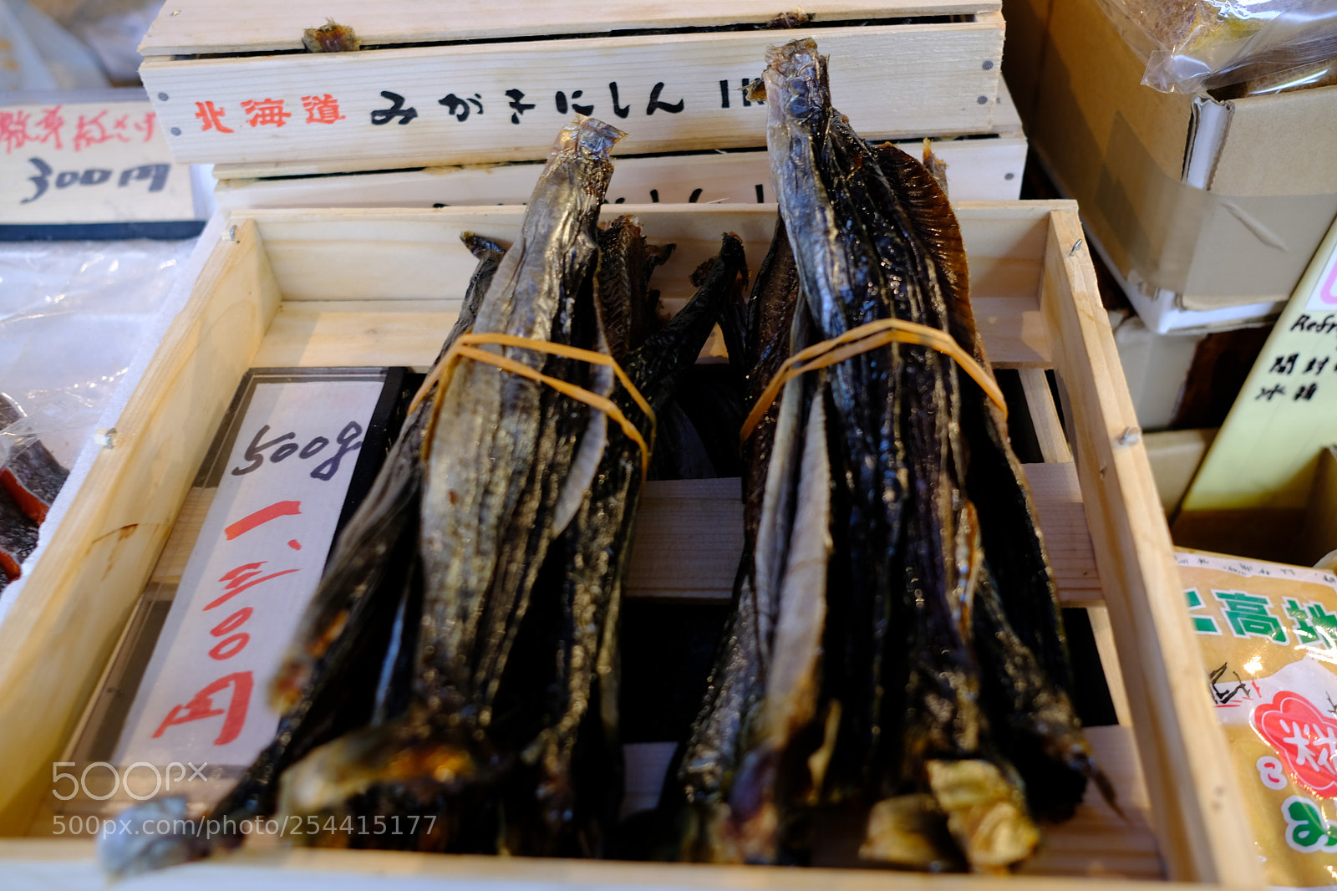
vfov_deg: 37.8
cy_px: 446
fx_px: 1300
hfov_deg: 54.4
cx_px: 668
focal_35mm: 35
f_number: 2.8
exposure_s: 1/27
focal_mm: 23
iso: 200
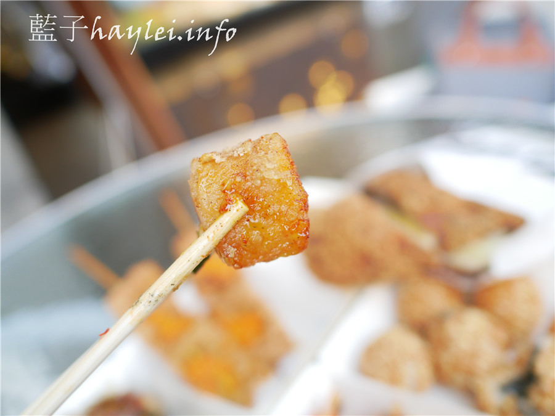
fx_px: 481
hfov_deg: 60.0
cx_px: 278
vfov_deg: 46.8
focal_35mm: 30
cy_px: 208
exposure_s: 1/160
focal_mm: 15
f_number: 2
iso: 200
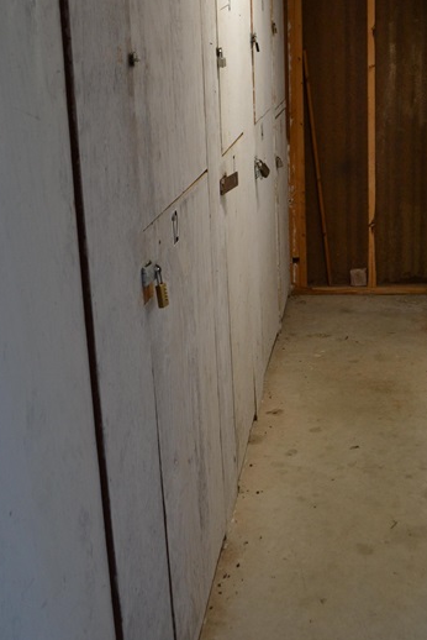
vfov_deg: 39.4
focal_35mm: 50
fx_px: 888
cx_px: 367
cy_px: 262
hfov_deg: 26.3
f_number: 4
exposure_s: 1/60
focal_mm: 18
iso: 400
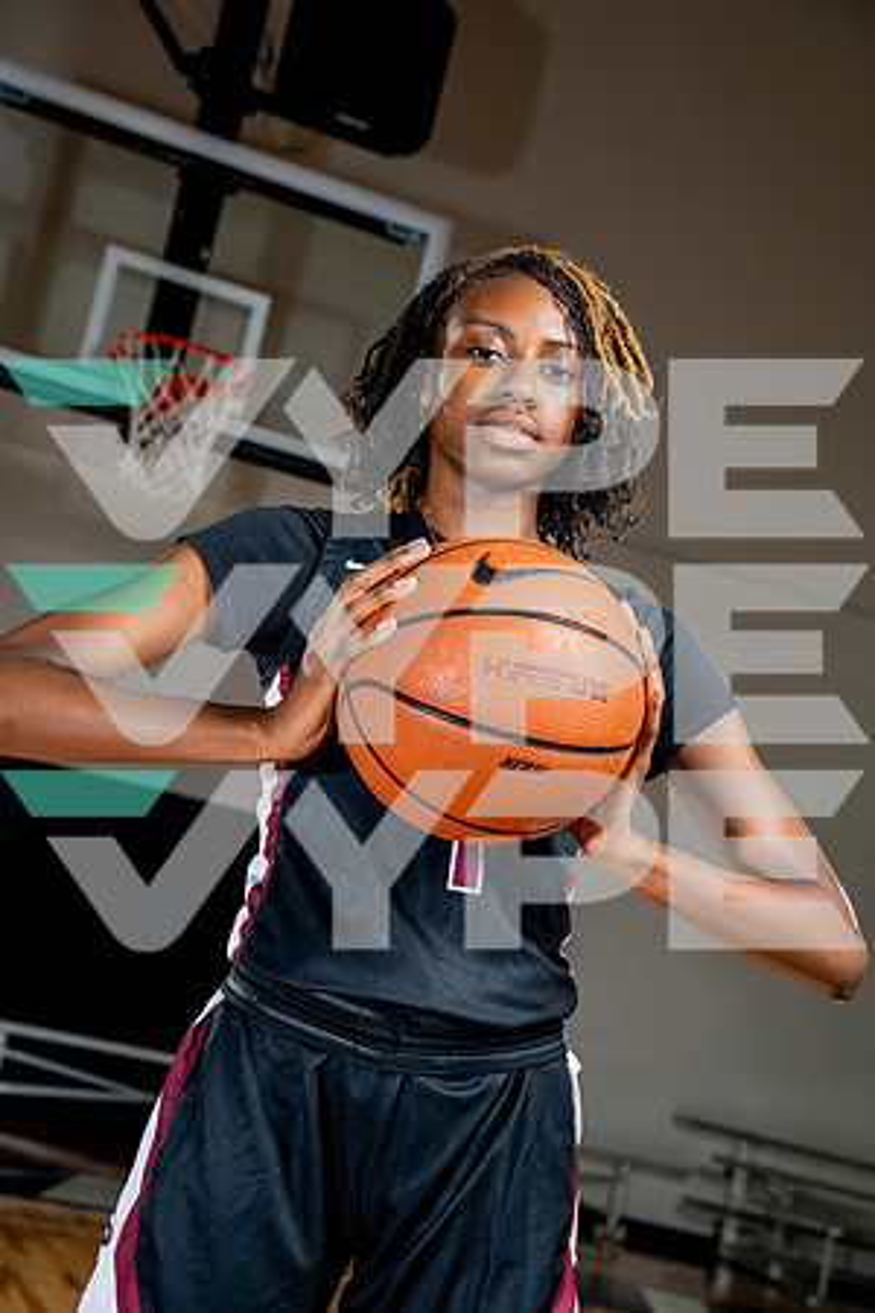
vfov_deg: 34.5
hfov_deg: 23.4
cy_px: 656
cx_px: 438
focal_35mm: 58
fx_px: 2114
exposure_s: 1/250
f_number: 5.6
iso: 200
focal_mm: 58
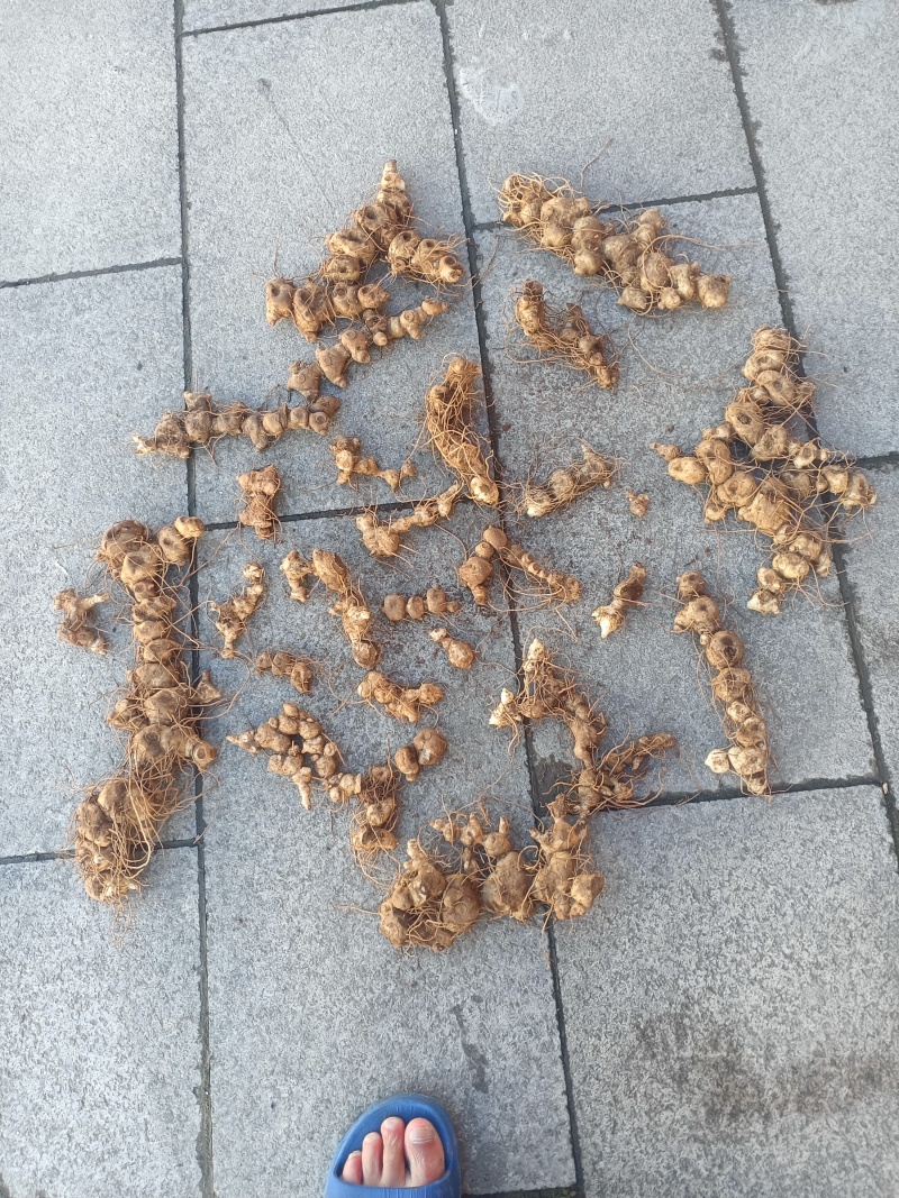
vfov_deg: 67.3
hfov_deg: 53.1
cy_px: 599
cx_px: 450
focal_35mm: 26
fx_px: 900
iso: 201
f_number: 1.8
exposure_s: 1/100
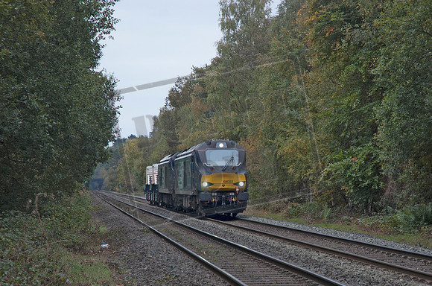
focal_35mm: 105
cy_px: 143
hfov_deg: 19.5
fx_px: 1257
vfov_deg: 13.0
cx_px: 216
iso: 500
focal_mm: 70
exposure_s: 1/125
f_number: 4.5
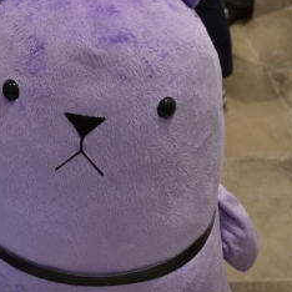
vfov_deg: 25.6
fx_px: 639
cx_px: 27
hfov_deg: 24.9
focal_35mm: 67
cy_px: 100
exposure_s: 1/40
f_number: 4
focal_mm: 24
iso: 400
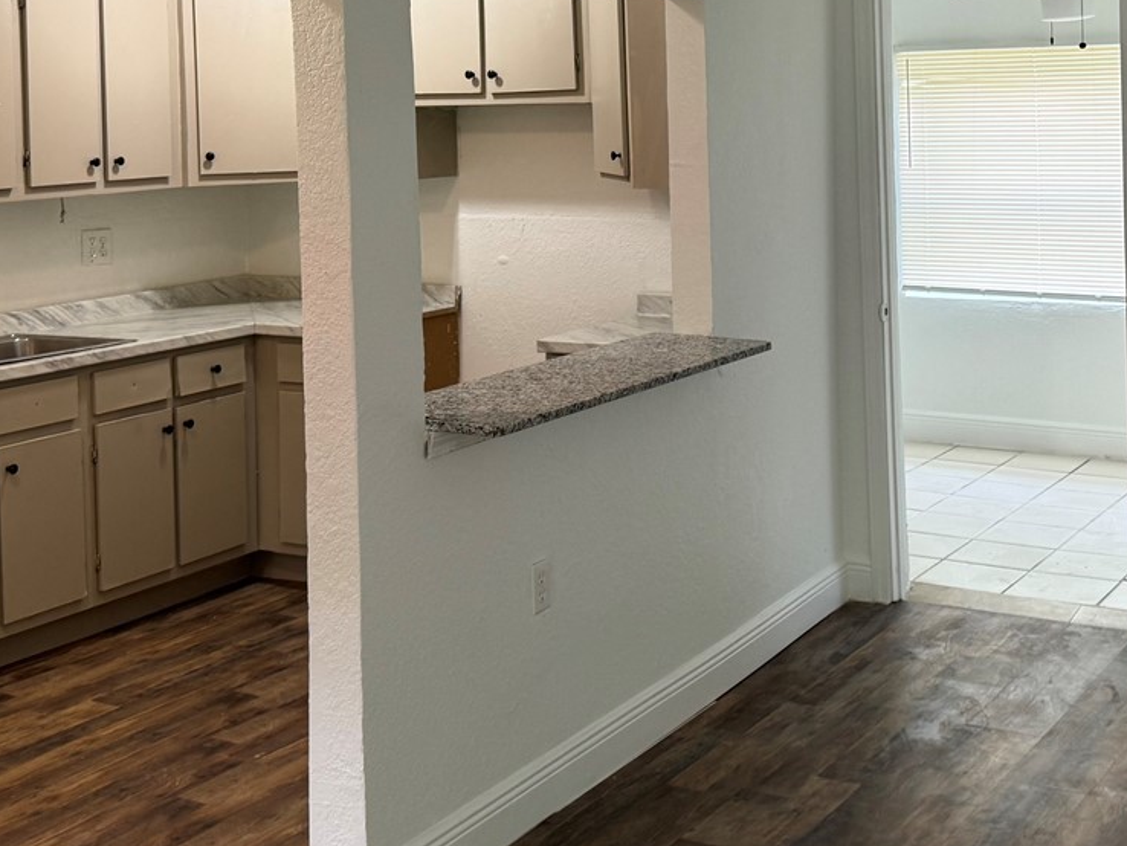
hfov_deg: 36.6
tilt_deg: -2.7
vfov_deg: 27.4
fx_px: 1694
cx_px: 704
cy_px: 139
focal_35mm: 52
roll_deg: +0.4
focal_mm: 6.76
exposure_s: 1/60
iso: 100
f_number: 1.78
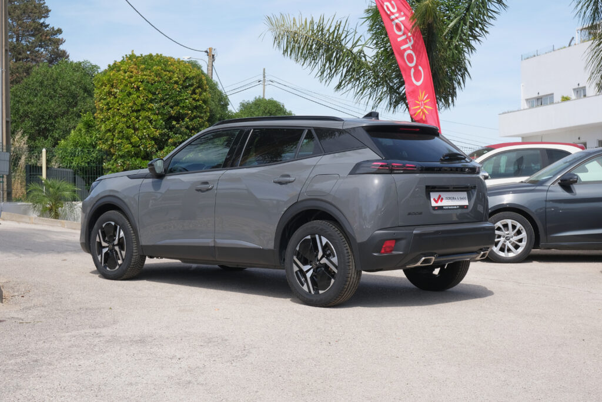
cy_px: 201
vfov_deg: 22.3
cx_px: 301
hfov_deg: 32.9
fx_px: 1020
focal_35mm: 61
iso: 160
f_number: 9
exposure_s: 1/200
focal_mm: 40.8
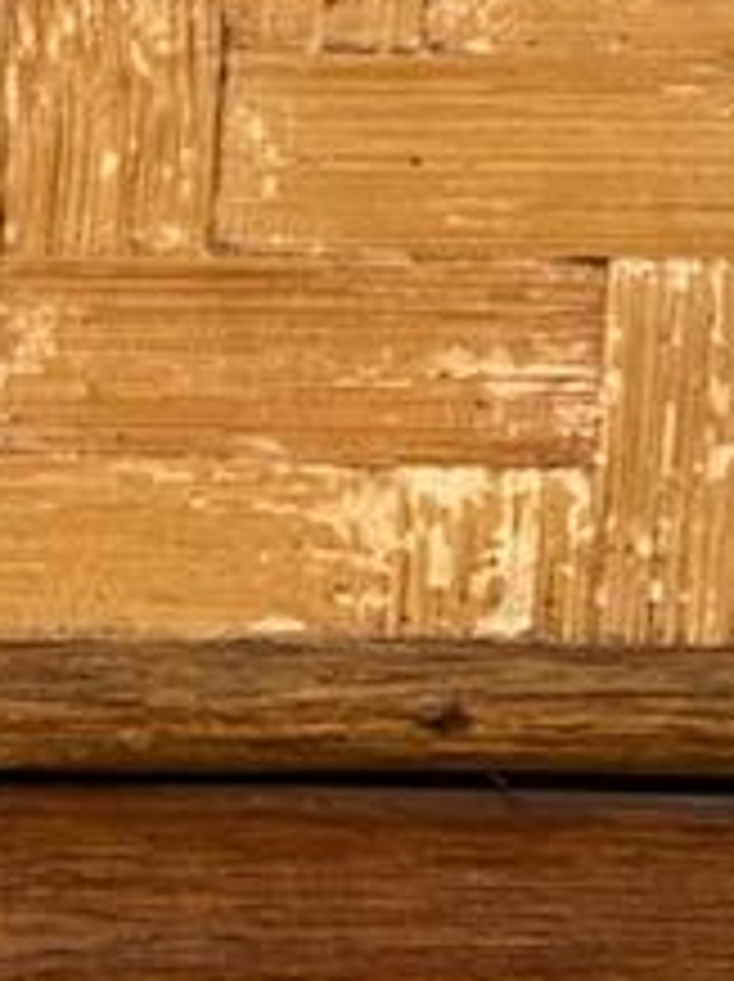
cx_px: -1396
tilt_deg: -4.8
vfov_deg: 12.6
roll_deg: +0.1
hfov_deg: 8.3
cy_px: -212
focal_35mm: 153
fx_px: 4334
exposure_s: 1/60
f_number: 1.8
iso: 200
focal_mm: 4.25
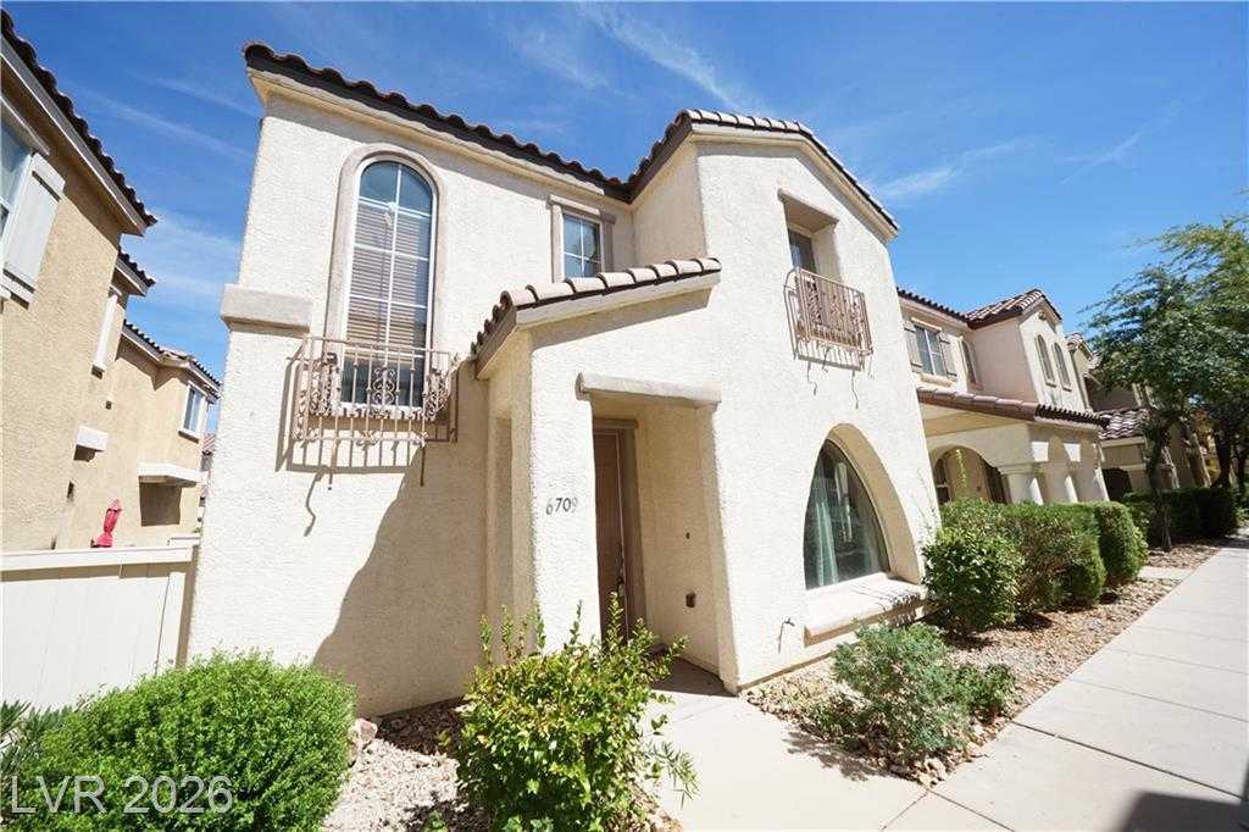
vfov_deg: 90.0
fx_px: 416
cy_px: 416
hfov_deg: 112.6
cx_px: 624
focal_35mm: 12
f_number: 10
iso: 125
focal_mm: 12
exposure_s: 1/125
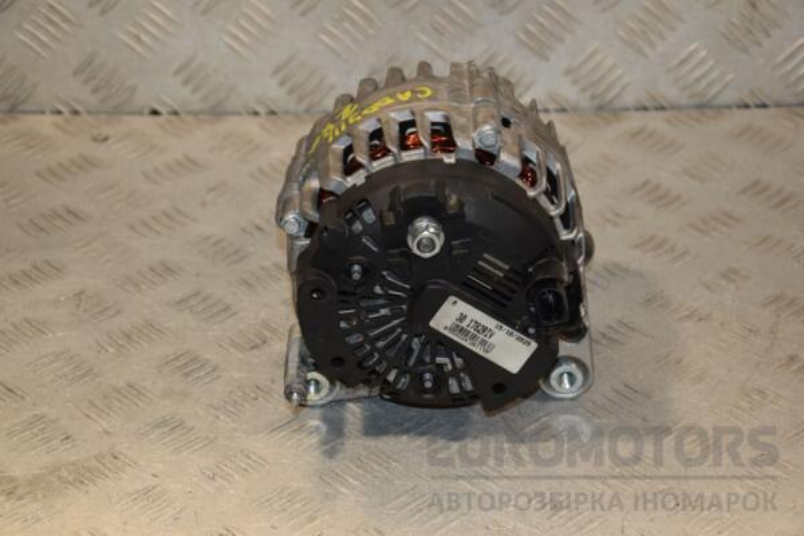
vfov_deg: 13.8
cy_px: 268
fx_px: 2211
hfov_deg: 20.6
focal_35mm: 99
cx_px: 402
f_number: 6.3
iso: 800
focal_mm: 66
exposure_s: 1/200
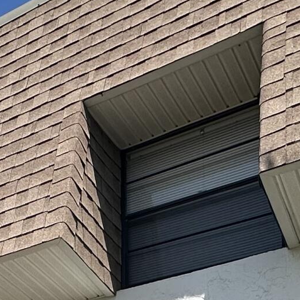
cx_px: 5
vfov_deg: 18.3
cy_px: 558
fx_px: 706
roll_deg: -0.9
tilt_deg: +3.1
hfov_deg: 23.1
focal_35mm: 72
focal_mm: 2.22
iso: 50
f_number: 2.2
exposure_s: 1/2506
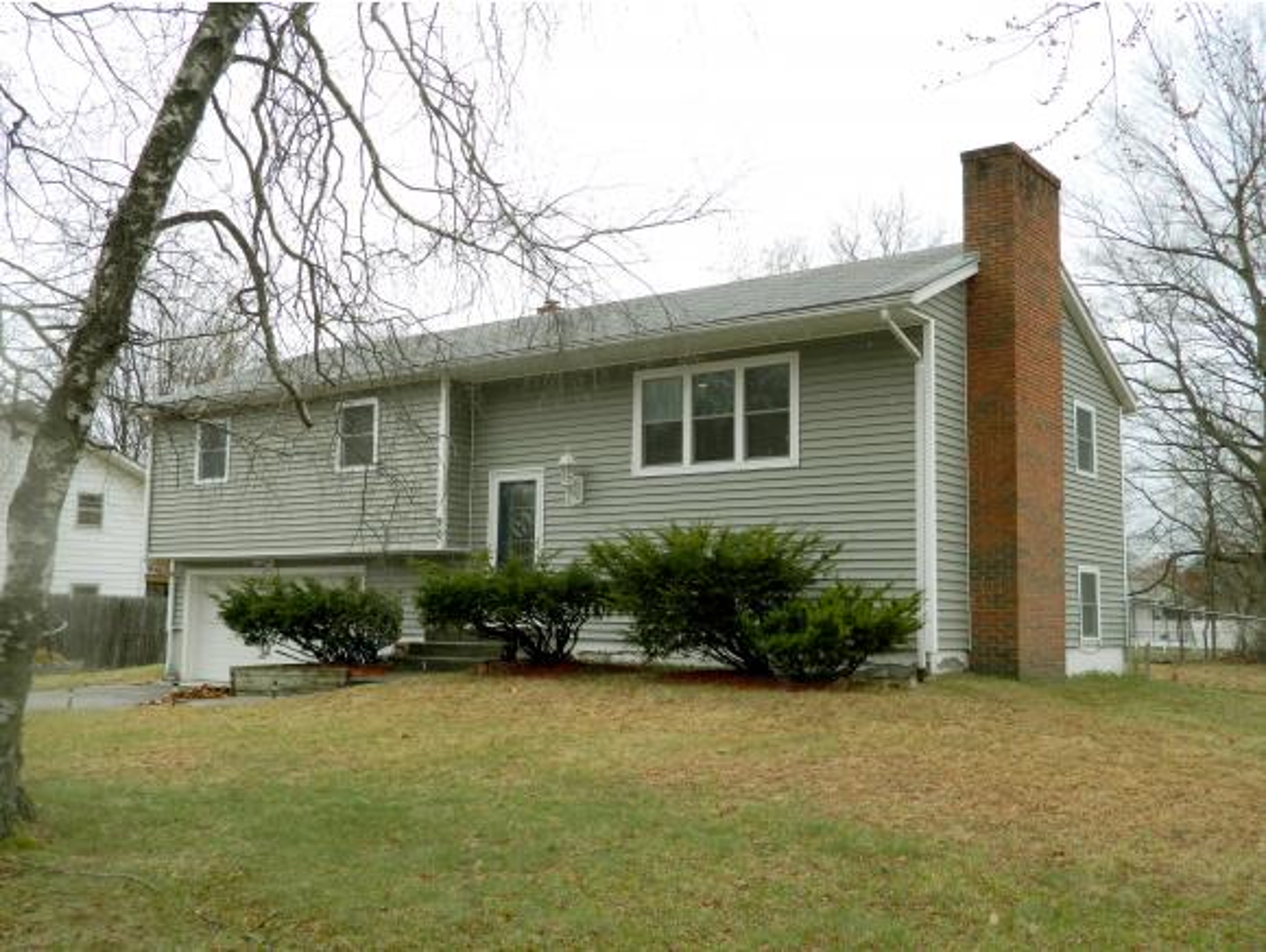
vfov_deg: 40.8
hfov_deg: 52.6
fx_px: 1281
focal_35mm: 35
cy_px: 476
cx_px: 633
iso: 110
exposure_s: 1/500
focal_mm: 6.2
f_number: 3.3
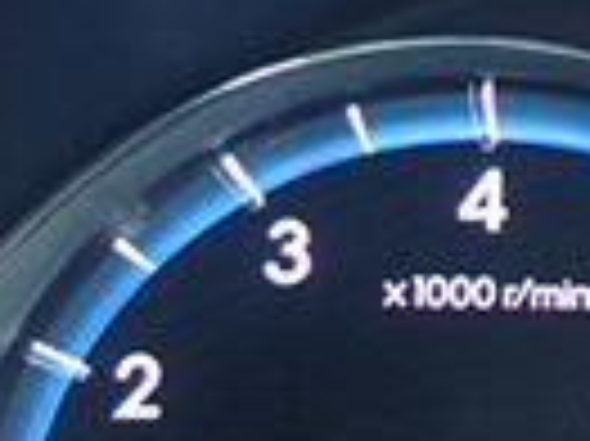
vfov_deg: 11.9
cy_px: 500
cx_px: 1284
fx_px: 2077
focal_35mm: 122
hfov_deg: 13.2
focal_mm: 4.5
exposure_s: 1/30
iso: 200
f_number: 2
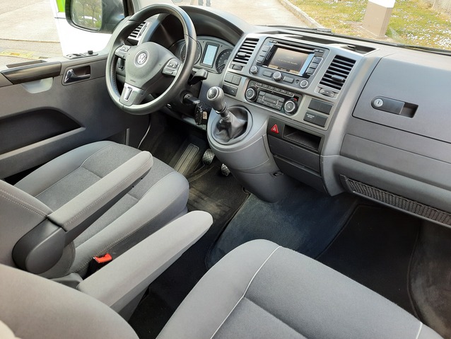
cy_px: 170
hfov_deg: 69.4
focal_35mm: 25
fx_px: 326
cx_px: 226
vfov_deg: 54.9
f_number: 2
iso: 100
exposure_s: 1/50
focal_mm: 4.6
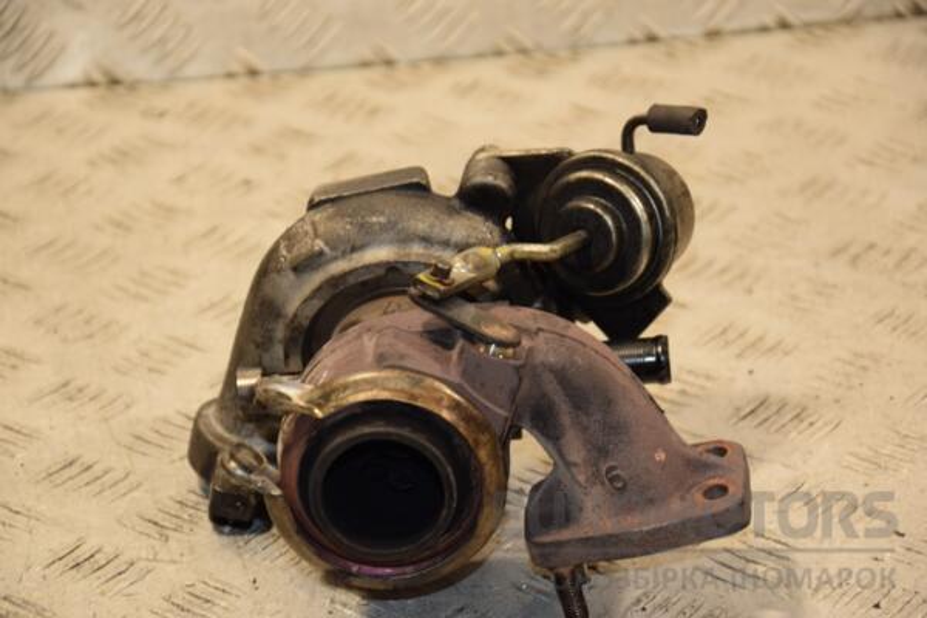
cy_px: 309
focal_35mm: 138
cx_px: 464
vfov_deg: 9.9
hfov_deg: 14.9
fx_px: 3553
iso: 800
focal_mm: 92
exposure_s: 1/125
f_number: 5.6
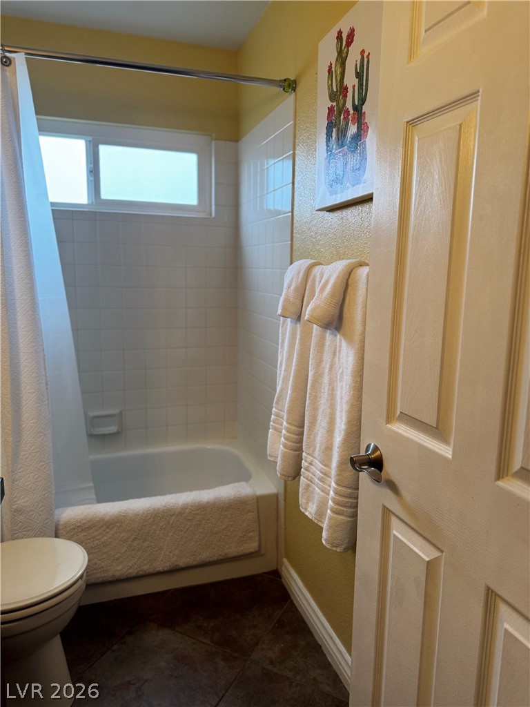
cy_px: 354
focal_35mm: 24
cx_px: 265
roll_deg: -0.3
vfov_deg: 71.6
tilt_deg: -9.1
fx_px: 490
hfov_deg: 56.8
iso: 100
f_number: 1.78
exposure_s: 1/120
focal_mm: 6.76
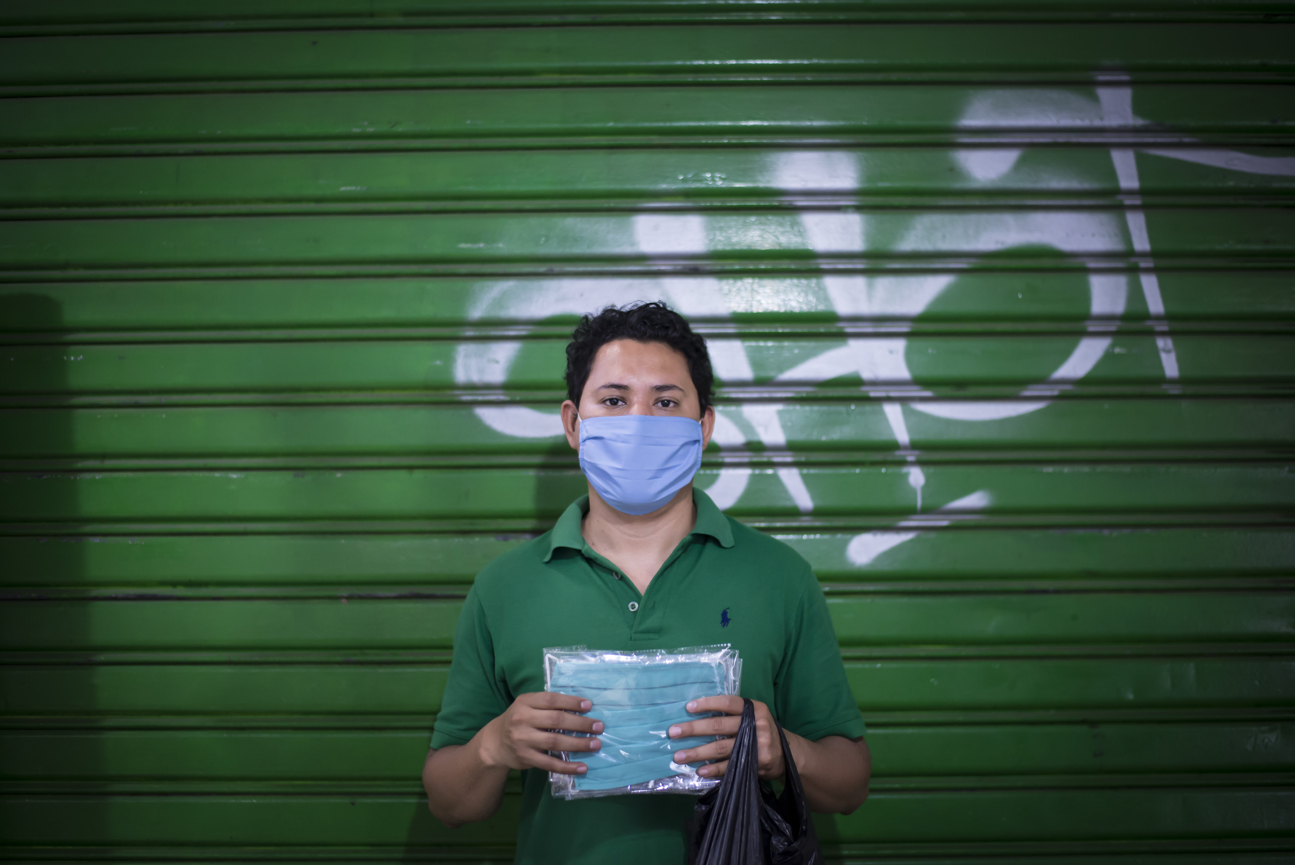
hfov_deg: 39.6
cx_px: 648
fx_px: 1799
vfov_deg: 27.0
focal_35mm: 50
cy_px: 432
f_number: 1.8
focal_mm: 50
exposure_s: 1/125
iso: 2000
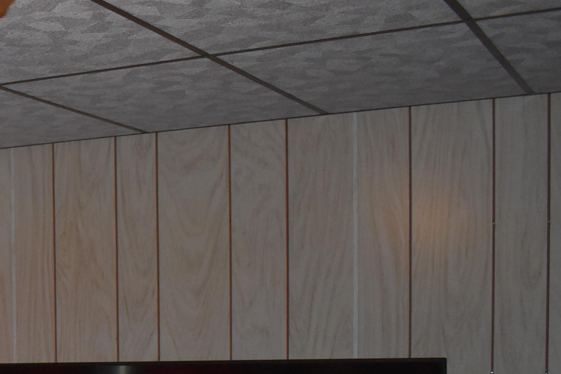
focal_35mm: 80
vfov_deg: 16.4
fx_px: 1246
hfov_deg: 22.5
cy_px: 439
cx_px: -178
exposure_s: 1/125
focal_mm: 18
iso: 1600
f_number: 3.5
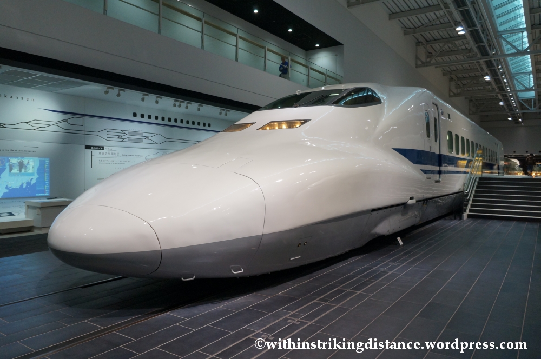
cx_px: 270
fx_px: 405
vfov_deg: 47.8
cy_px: 180
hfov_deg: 67.4
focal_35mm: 27
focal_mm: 18
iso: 640
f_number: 4
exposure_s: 1/160
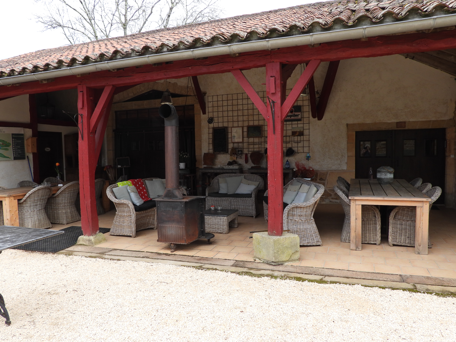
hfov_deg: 67.3
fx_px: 343
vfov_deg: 53.1
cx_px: 228
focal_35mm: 26
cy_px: 171
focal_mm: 4.7
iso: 100
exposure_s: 1/200
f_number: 2.8
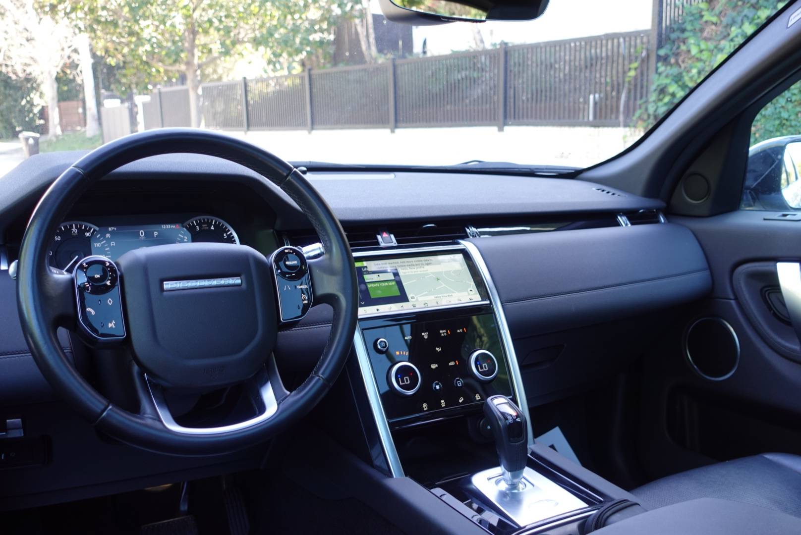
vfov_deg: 40.0
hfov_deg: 57.2
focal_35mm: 33
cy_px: 268
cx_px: 400
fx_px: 735
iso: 160
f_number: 2.8
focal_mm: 12.65
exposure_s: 1/40
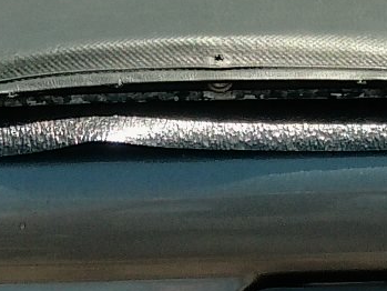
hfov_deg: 10.2
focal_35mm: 193
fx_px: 2158
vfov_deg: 7.5
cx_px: 339
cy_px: -161
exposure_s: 1/681
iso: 100
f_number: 2
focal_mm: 3
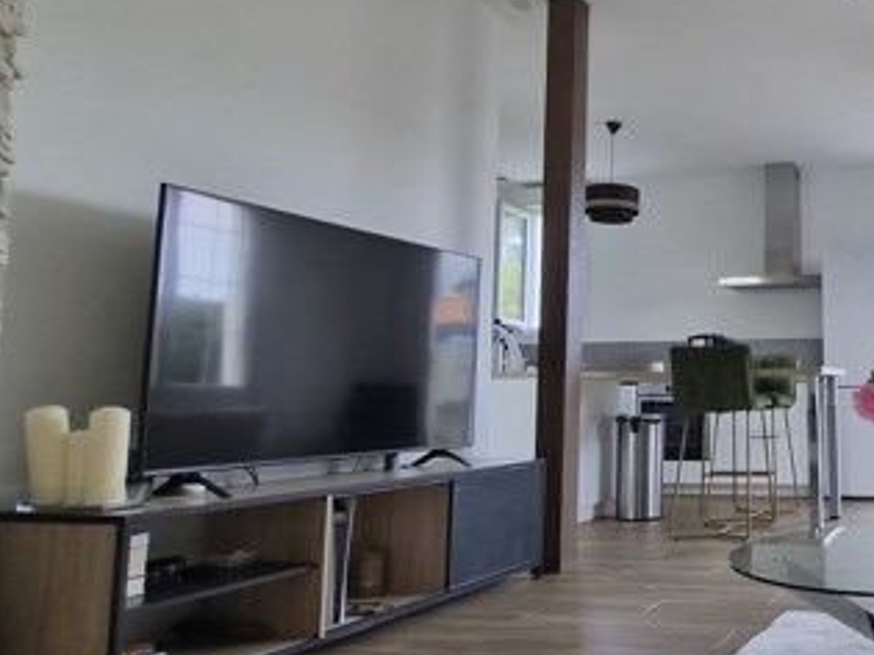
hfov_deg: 47.7
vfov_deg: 42.8
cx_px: 838
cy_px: 283
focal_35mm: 33
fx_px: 833
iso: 64
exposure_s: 1/50
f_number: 2.2
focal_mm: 1.7
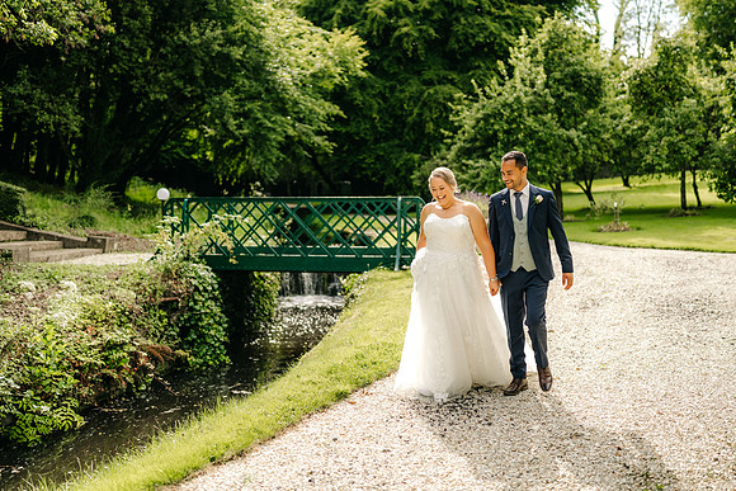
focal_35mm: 35
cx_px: 368
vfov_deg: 37.9
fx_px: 716
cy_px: 246
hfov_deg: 54.4
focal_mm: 35
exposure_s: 1/2000
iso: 100
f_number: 1.4
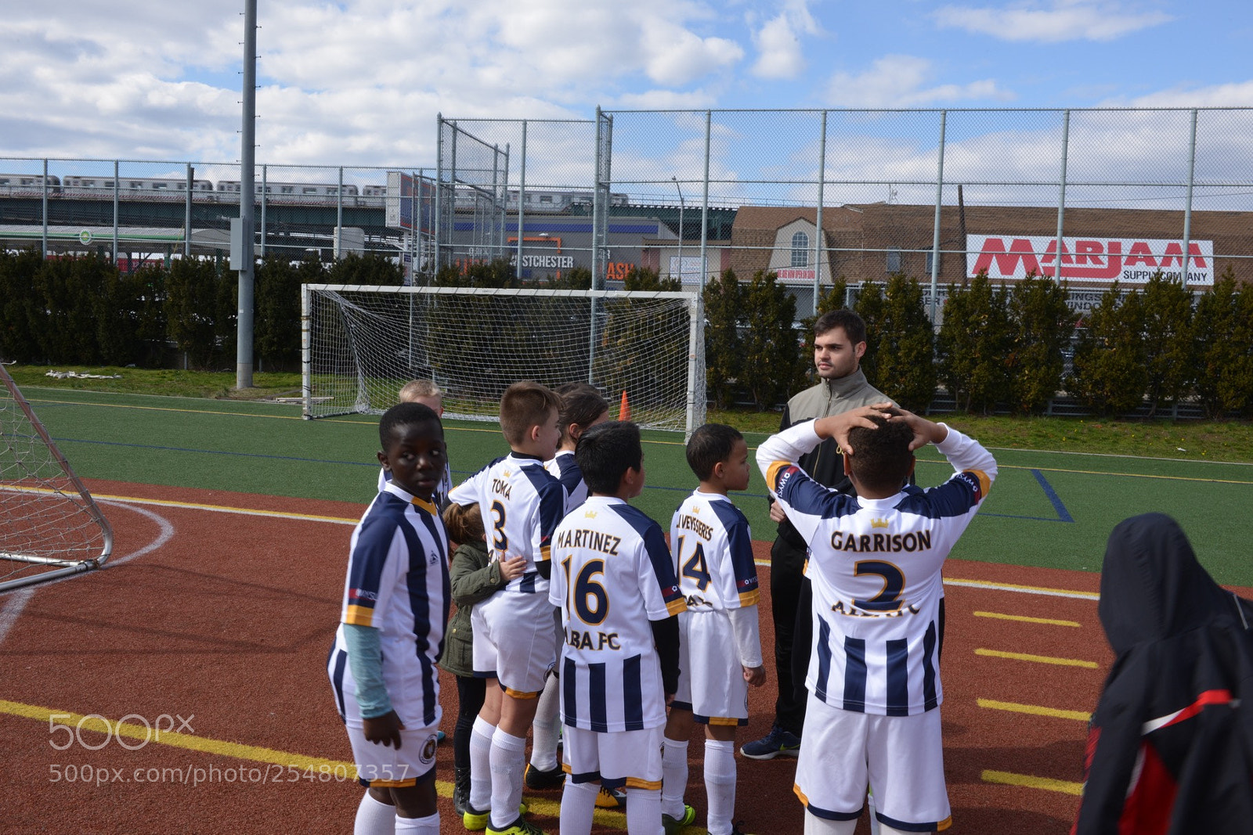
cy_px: 418
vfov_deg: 42.3
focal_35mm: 31
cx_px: 626
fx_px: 1079
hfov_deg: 60.3
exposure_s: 1/60
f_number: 22
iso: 250
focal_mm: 31
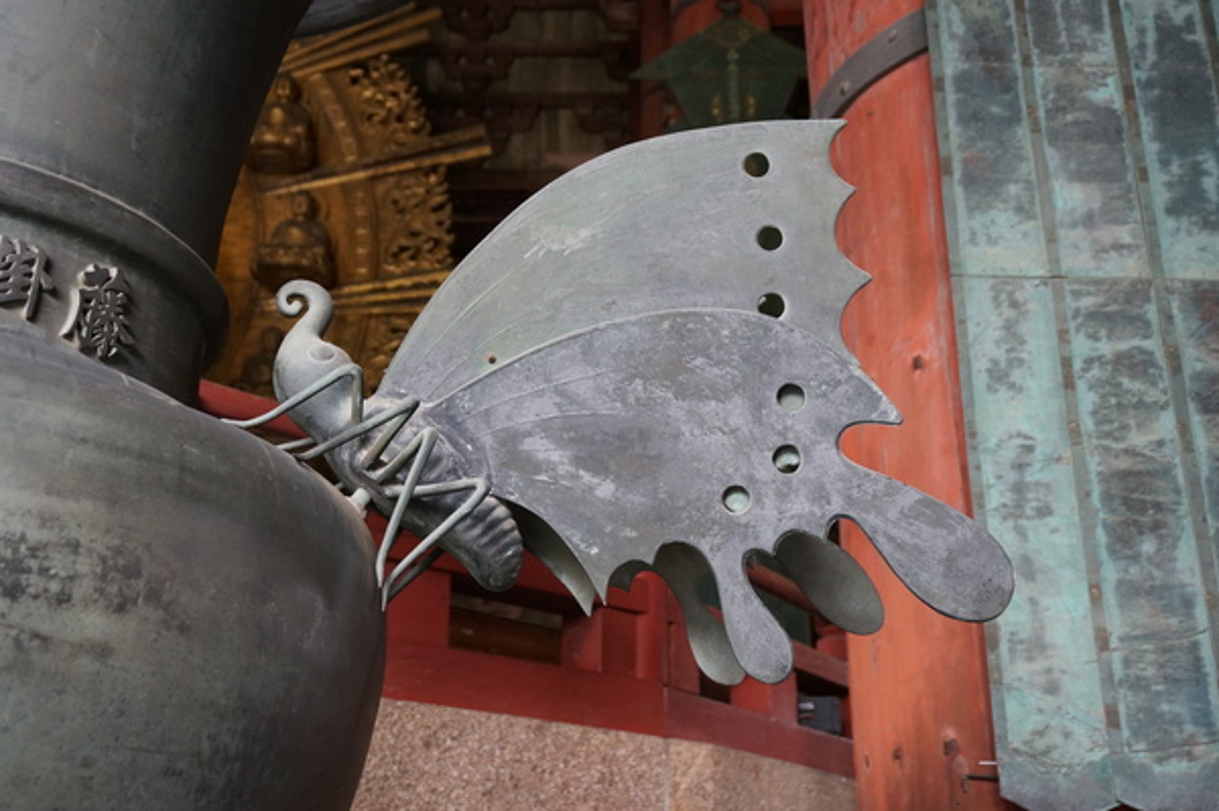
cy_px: 406
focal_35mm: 38
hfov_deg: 51.3
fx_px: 1269
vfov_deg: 35.4
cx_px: 610
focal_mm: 25
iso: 1000
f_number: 4.5
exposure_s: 1/60
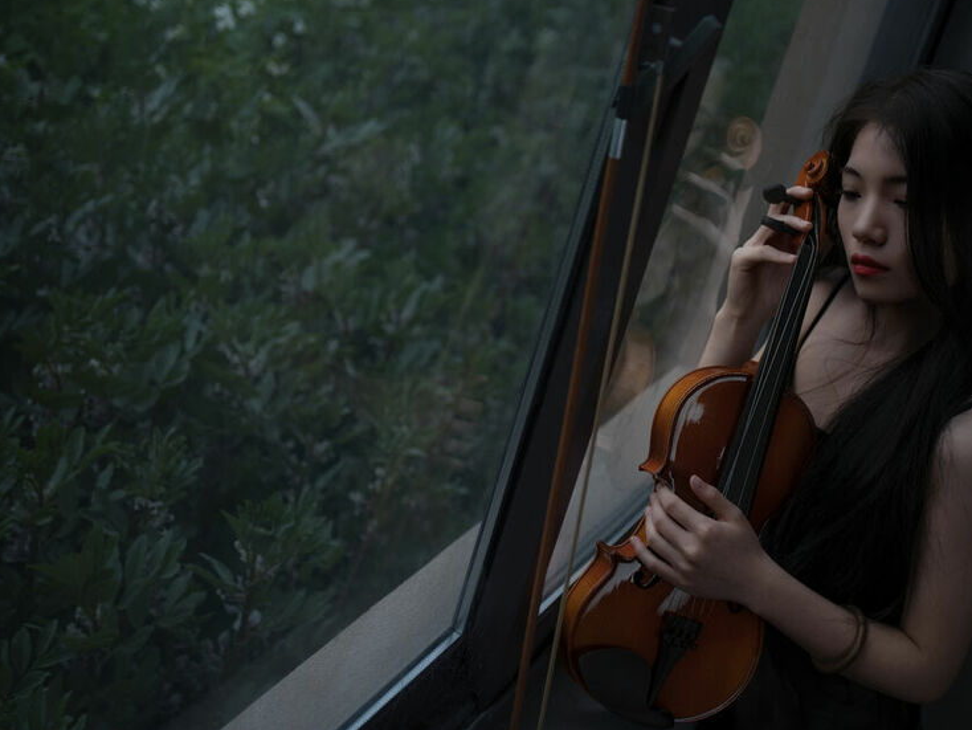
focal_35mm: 55
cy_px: 338
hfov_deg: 34.6
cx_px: 649
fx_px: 1545
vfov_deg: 26.6
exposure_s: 1/100
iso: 125
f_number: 2.5
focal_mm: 40
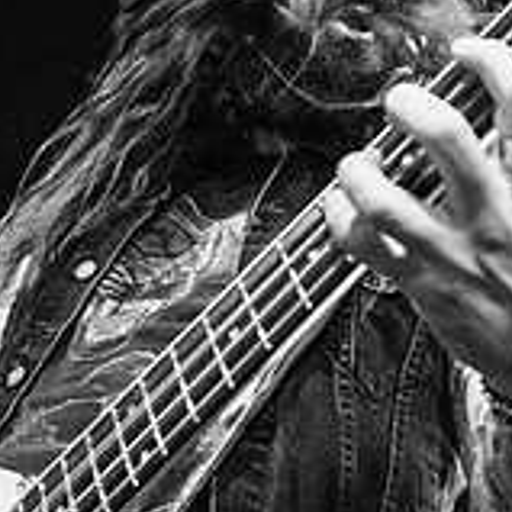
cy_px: 123
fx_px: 1339
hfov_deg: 21.6
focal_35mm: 80
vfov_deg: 21.5
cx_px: 314
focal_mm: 24
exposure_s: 1/125
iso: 3200
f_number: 3.2
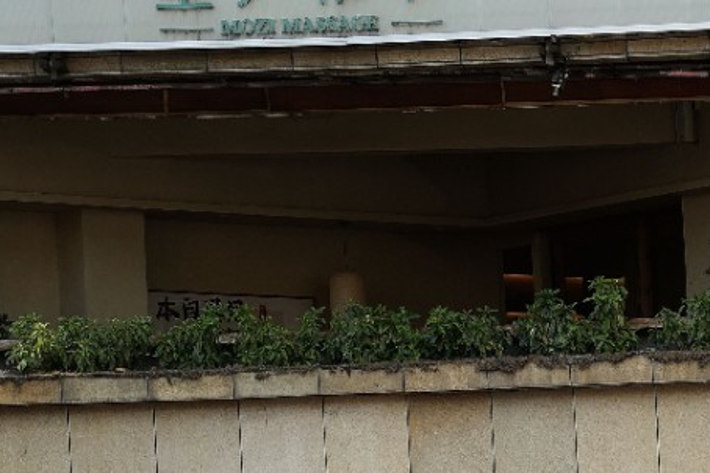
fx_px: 4257
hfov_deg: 9.3
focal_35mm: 216
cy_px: 643
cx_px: 965
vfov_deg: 6.3
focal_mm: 70
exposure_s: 1/160
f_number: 4.5
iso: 160
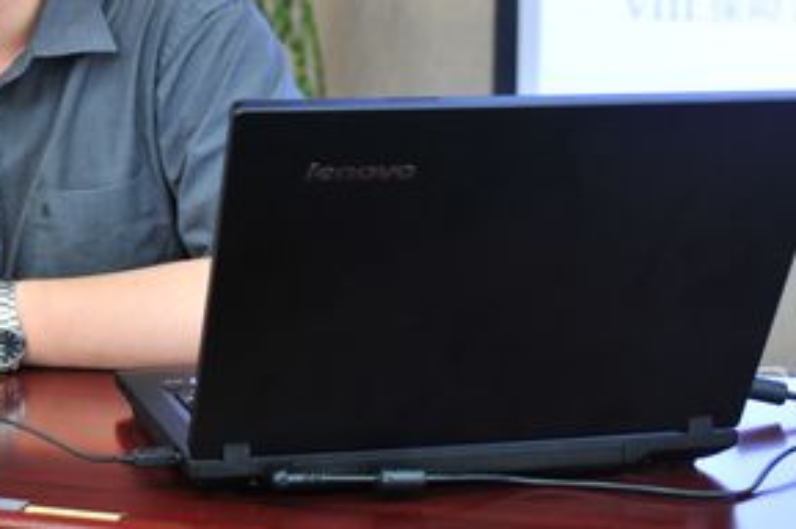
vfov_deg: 16.8
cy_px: 40
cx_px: 55
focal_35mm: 80
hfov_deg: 24.5
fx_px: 1767
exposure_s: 1/13
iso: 320
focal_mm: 28
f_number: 2.8
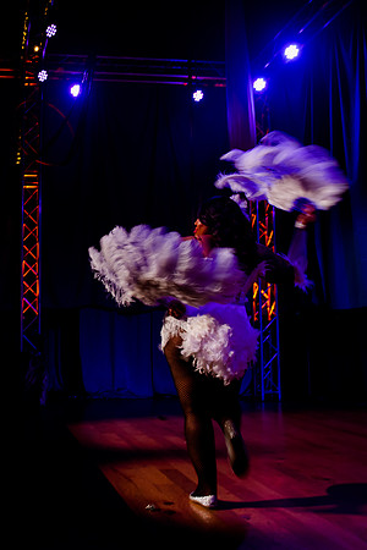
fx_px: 630
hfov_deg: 31.2
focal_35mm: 41
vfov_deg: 47.2
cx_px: 50
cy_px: 262
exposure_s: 1/25
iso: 800
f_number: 2.8
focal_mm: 26
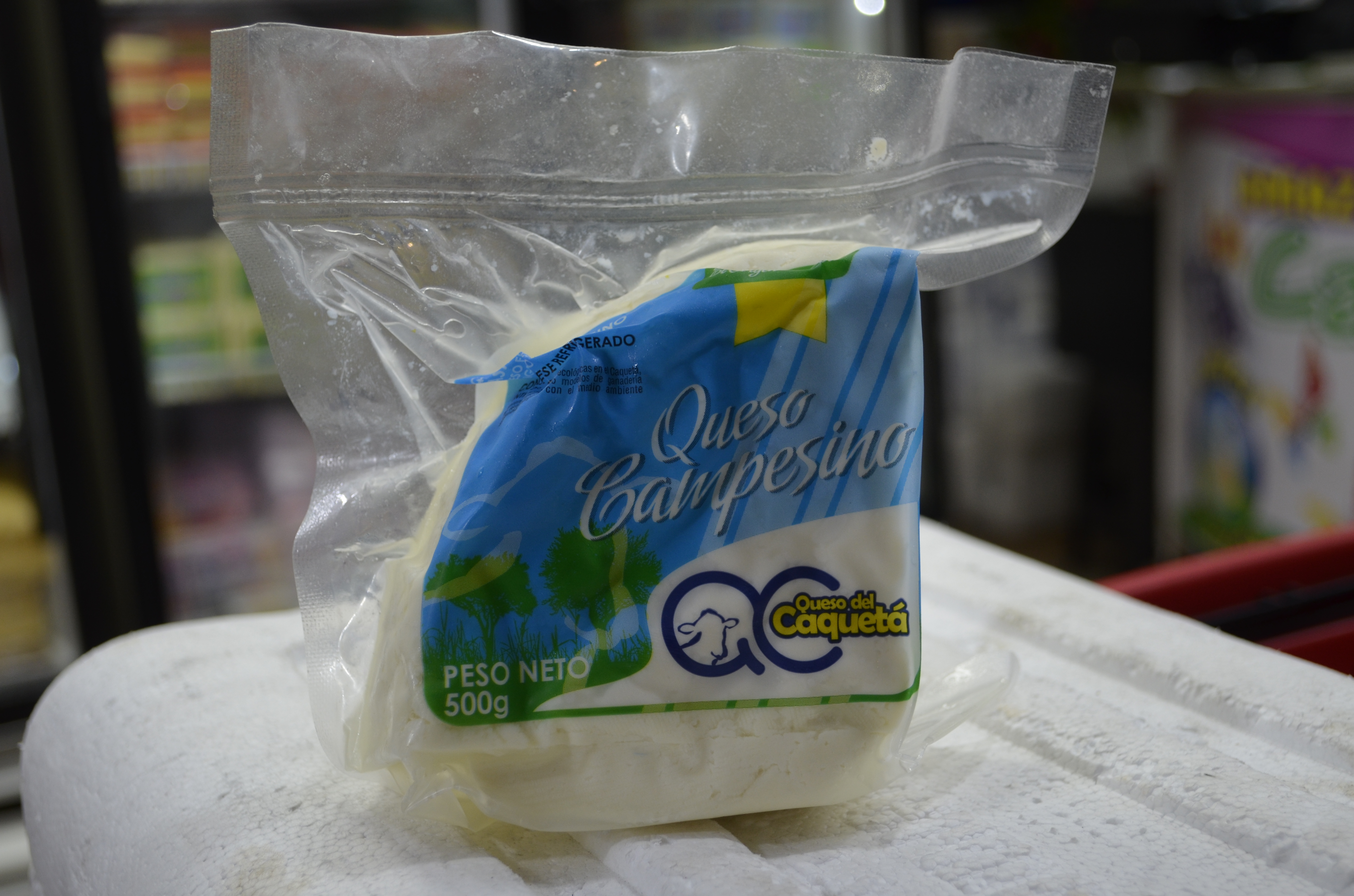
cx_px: 677
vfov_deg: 28.0
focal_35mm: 48
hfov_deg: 41.2
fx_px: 1802
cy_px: 448
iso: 400
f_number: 4.8
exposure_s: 1/60
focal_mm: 32
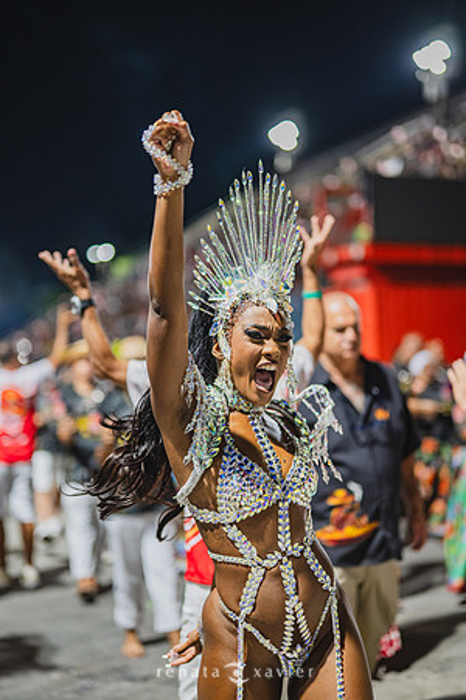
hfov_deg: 27.0
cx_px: 233
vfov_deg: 39.6
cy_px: 350
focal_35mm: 50
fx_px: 971
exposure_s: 1/1000
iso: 1600
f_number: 1.3
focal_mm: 50
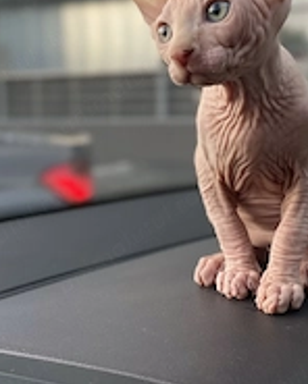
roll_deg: +1.2
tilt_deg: -0.4
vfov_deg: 33.7
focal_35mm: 55
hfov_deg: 27.4
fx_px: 627
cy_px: 118
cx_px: 212
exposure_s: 1/121
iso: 100
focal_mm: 4.2
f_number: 1.6
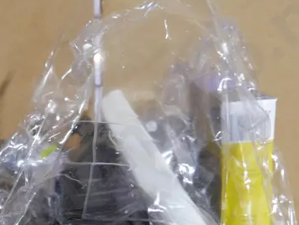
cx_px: -3
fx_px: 691
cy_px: 247
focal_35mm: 80
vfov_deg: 17.8
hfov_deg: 23.4
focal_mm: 14
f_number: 3.5
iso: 320
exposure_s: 1/60
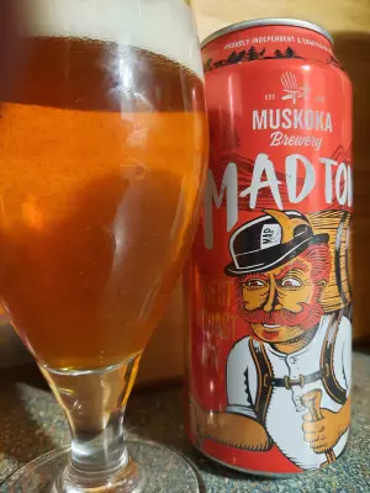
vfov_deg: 69.4
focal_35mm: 25
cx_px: 185
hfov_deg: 54.9
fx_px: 356
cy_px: 246
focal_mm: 4.6
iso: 400
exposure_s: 1/24
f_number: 2
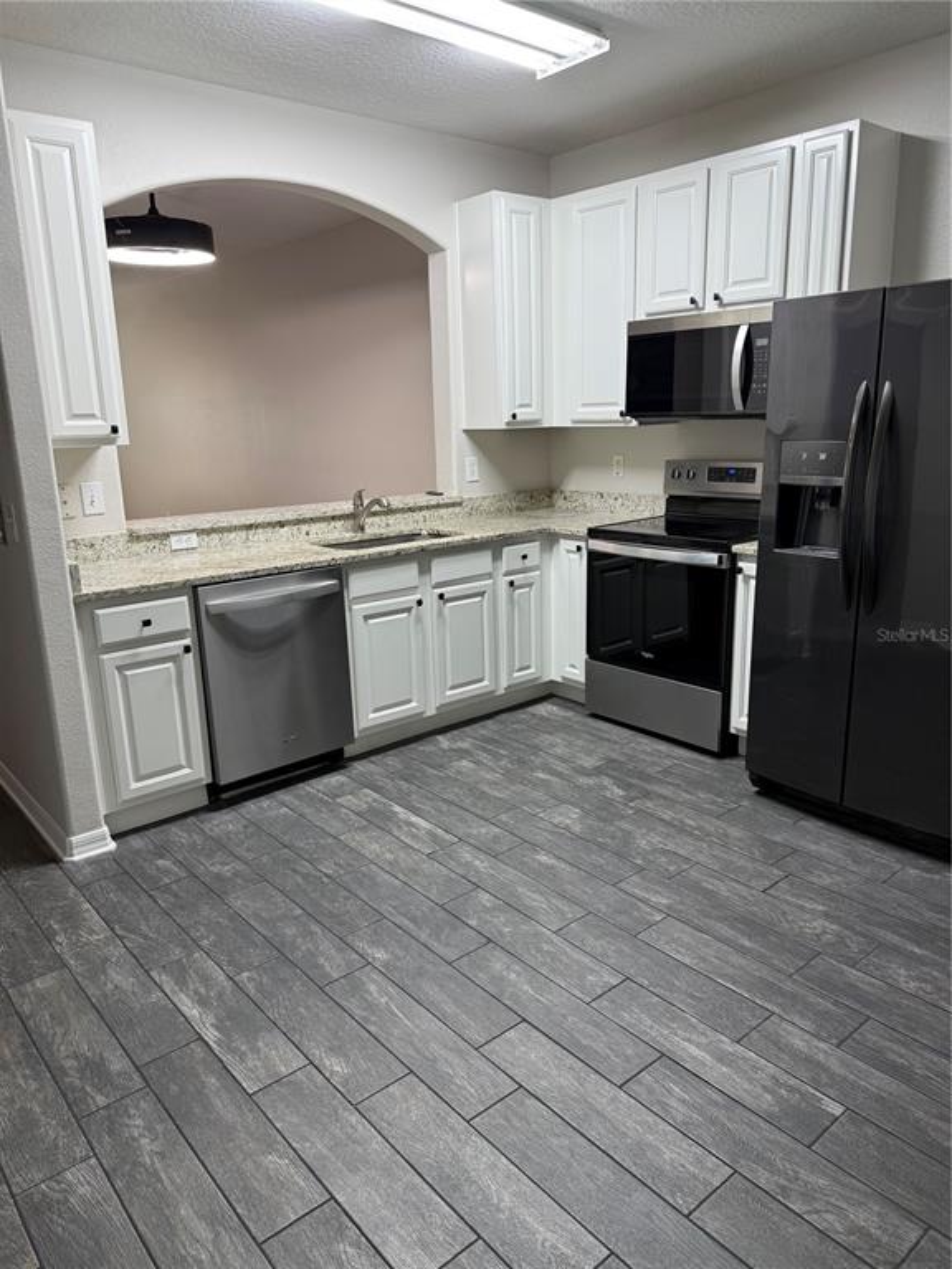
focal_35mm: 24
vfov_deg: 71.6
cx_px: 476
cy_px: 634
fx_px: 880
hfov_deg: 56.8
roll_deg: +1.0
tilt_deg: -14.1
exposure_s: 1/60
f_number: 1.78
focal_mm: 6.76
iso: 100
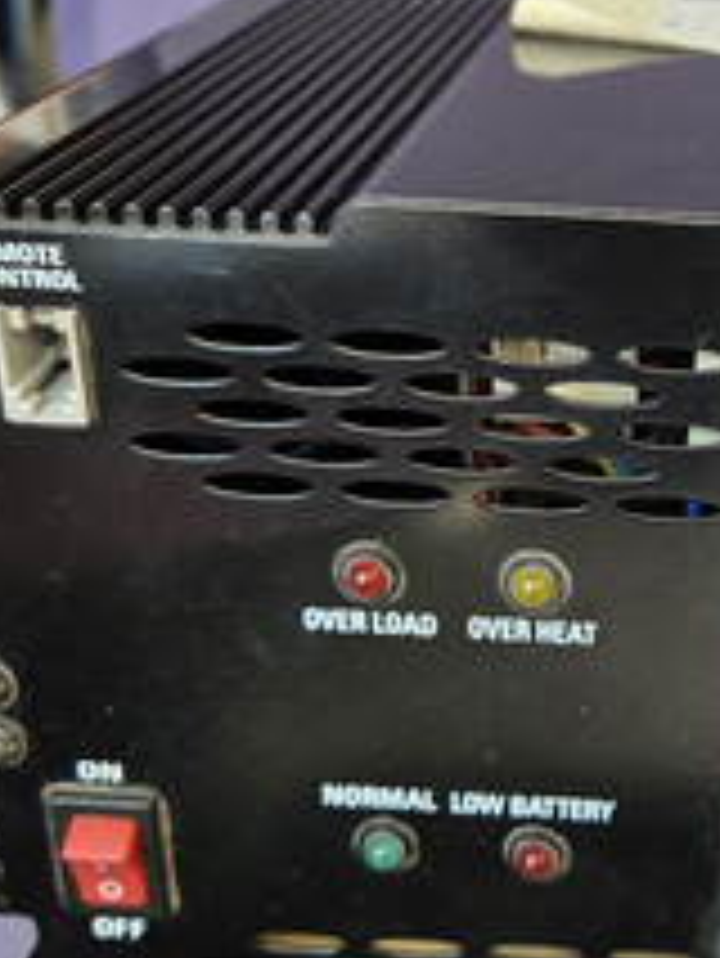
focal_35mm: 54
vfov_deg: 35.5
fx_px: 1496
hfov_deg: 26.0
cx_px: 668
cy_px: 427
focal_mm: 5.4
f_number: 1.8
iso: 125
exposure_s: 1/100
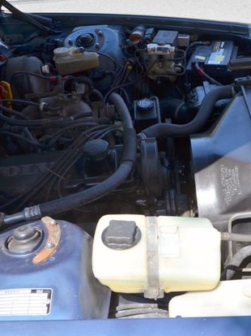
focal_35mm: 49
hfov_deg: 29.5
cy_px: 166
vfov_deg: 38.9
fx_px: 474
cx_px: 160
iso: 200
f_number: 8
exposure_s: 1/250
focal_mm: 22
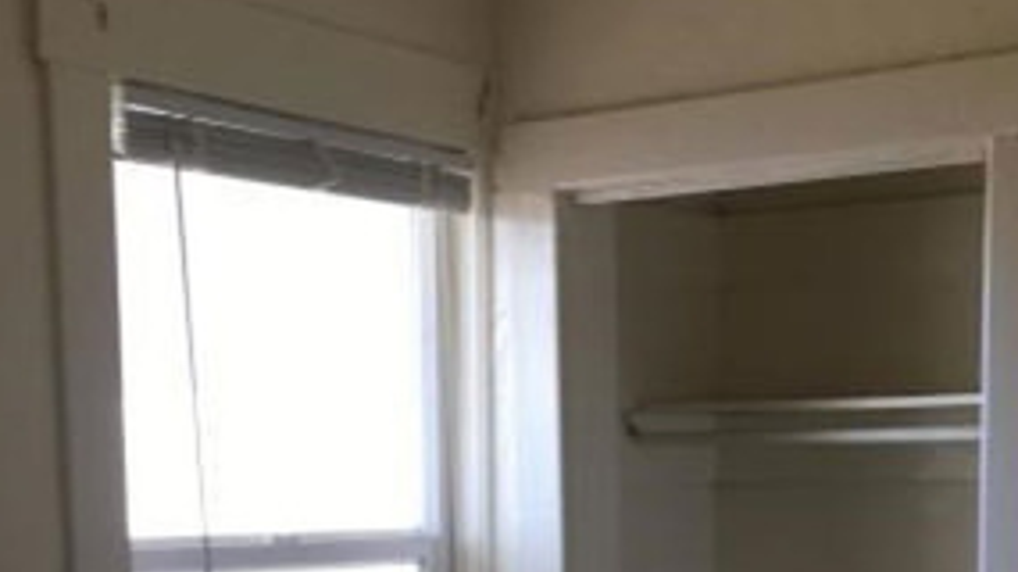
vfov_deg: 16.1
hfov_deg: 29.7
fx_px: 1916
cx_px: 622
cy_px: 751
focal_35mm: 71
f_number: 2.2
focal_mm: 4.15
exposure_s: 1/40
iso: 25
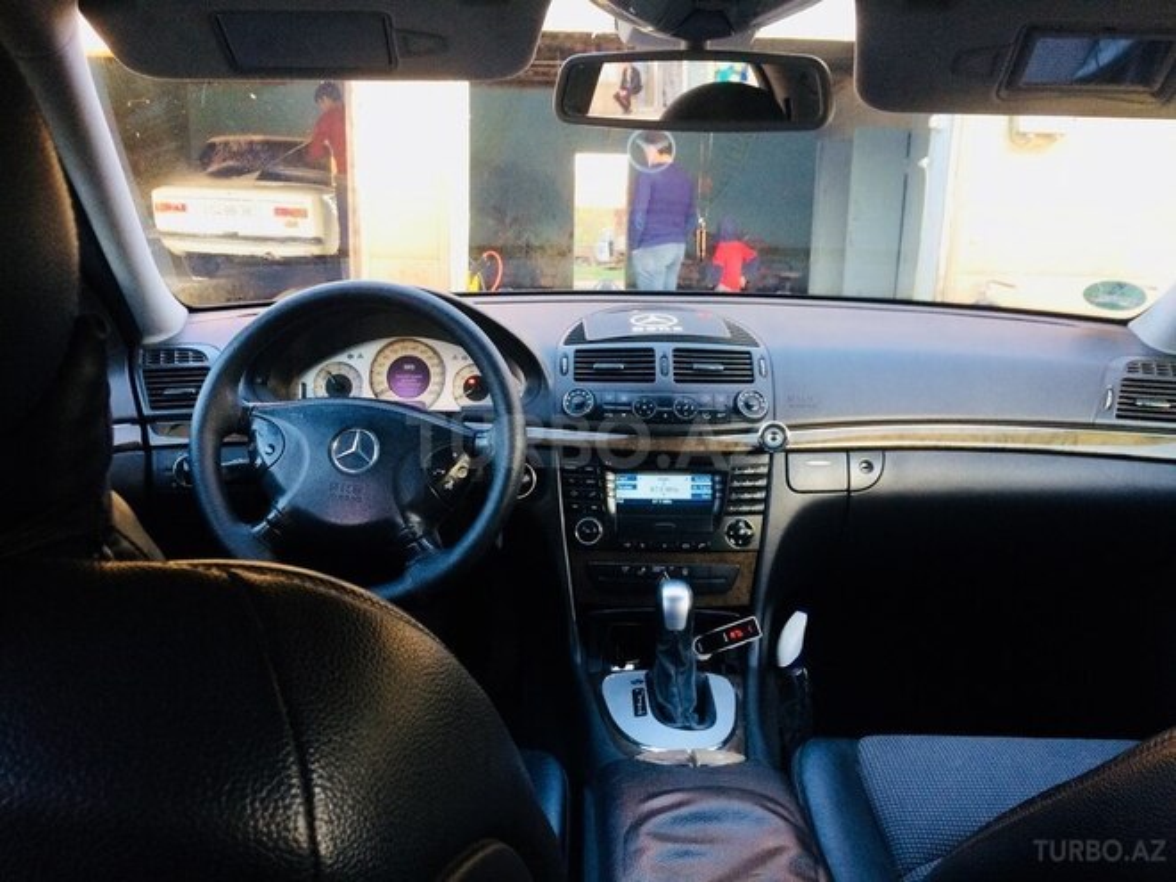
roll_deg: -3.5
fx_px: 985
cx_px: 588
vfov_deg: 48.2
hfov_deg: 61.7
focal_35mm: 29
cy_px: 441
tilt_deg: -13.9
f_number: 2.2
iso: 80
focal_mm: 4.15
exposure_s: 1/33
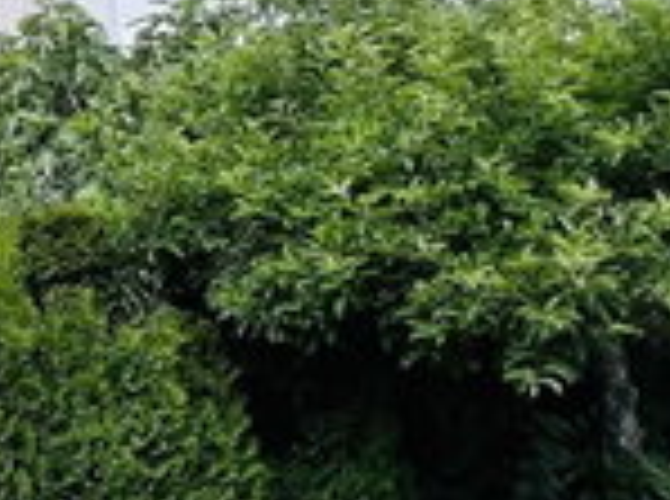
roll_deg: -1.3
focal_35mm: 70
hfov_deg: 20.1
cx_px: -540
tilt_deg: +3.2
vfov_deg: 20.9
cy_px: 234
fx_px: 1352
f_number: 1.8
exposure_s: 1/1277
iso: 32
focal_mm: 1.57
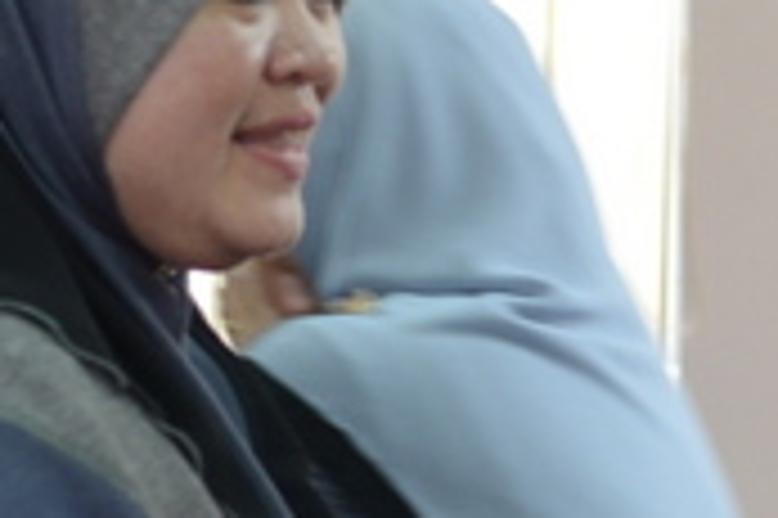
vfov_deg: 4.5
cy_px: 414
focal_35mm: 305
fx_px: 6582
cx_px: 1151
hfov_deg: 6.7
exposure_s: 1/60
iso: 800
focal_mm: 55
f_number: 4
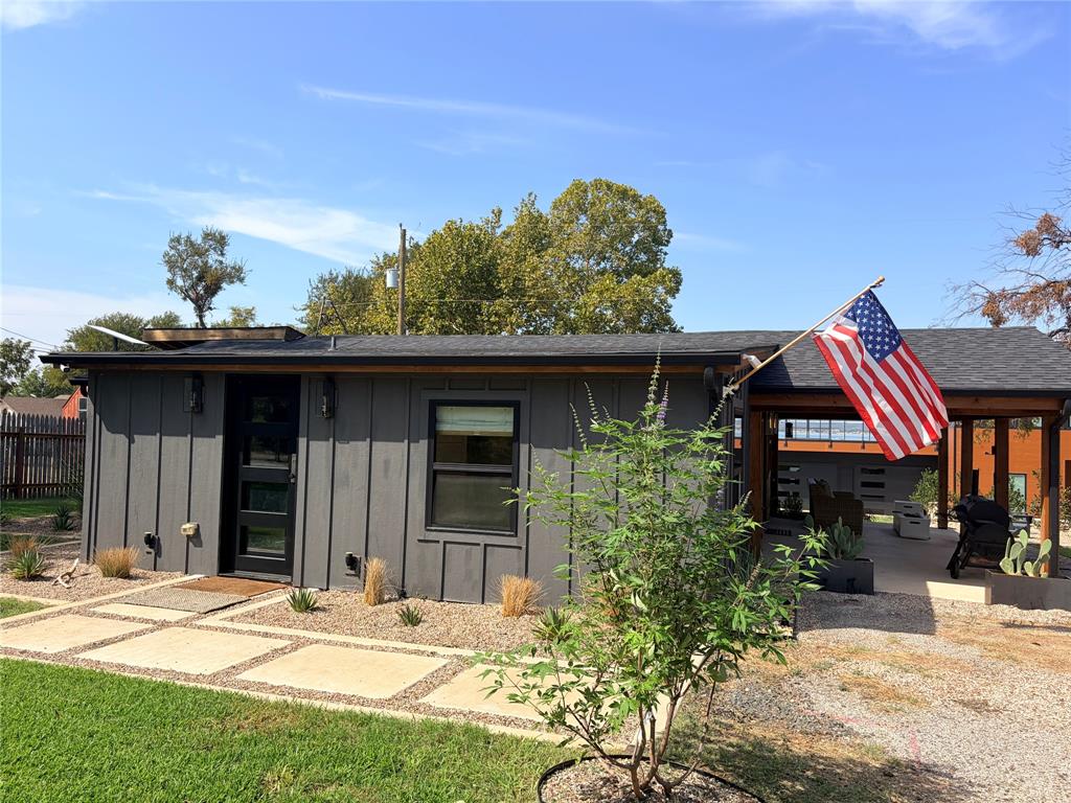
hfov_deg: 67.3
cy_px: 402
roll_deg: -1.1
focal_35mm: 26
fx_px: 804
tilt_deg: +2.0
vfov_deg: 53.1
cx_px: 536
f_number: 1.6
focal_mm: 5.96
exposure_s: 1/2985
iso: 50
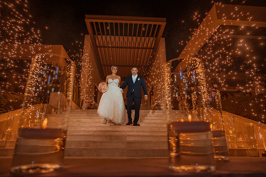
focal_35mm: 24
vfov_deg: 53.1
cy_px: 88
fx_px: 177
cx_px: 133
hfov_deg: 73.8
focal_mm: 24
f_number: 4
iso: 1250
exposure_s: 1/1000
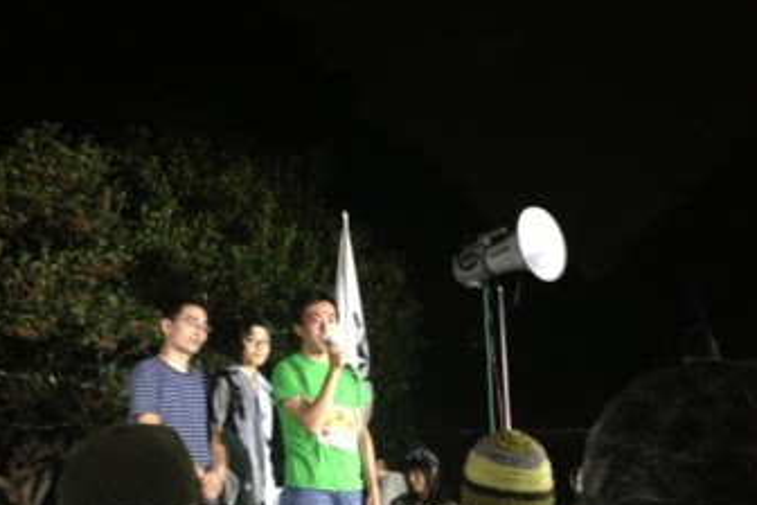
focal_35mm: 46
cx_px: 390
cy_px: 356
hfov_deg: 42.7
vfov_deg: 28.9
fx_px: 967
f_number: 2.4
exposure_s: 1/15
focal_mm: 4.13
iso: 640
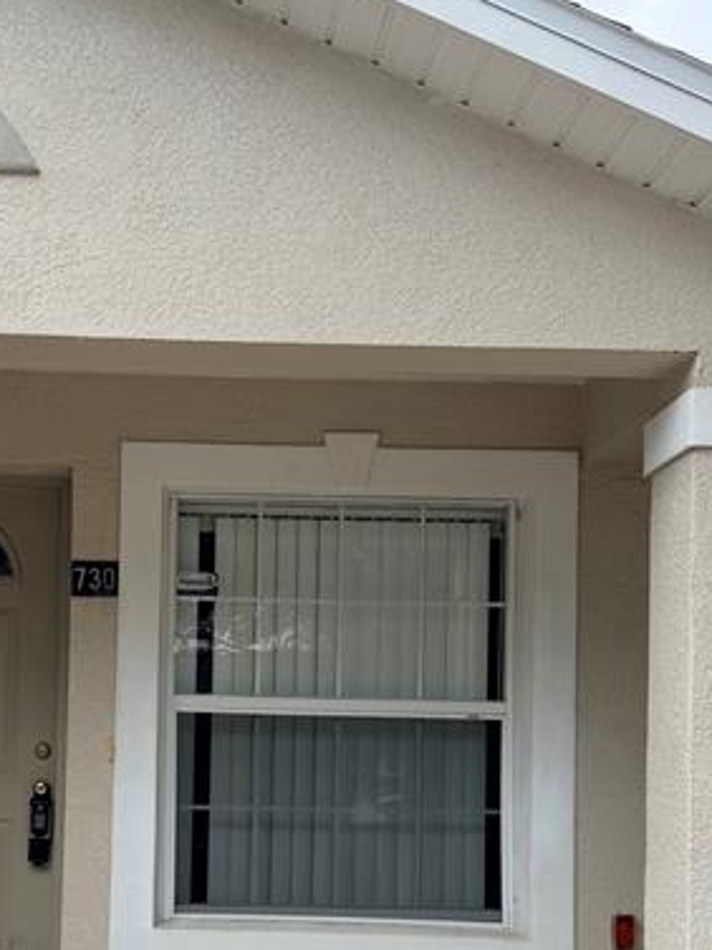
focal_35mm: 49
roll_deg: -1.6
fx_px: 1344
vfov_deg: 37.6
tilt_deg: +1.6
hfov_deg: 29.2
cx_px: 169
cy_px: 753
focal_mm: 6.76
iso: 100
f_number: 1.78
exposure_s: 1/2370
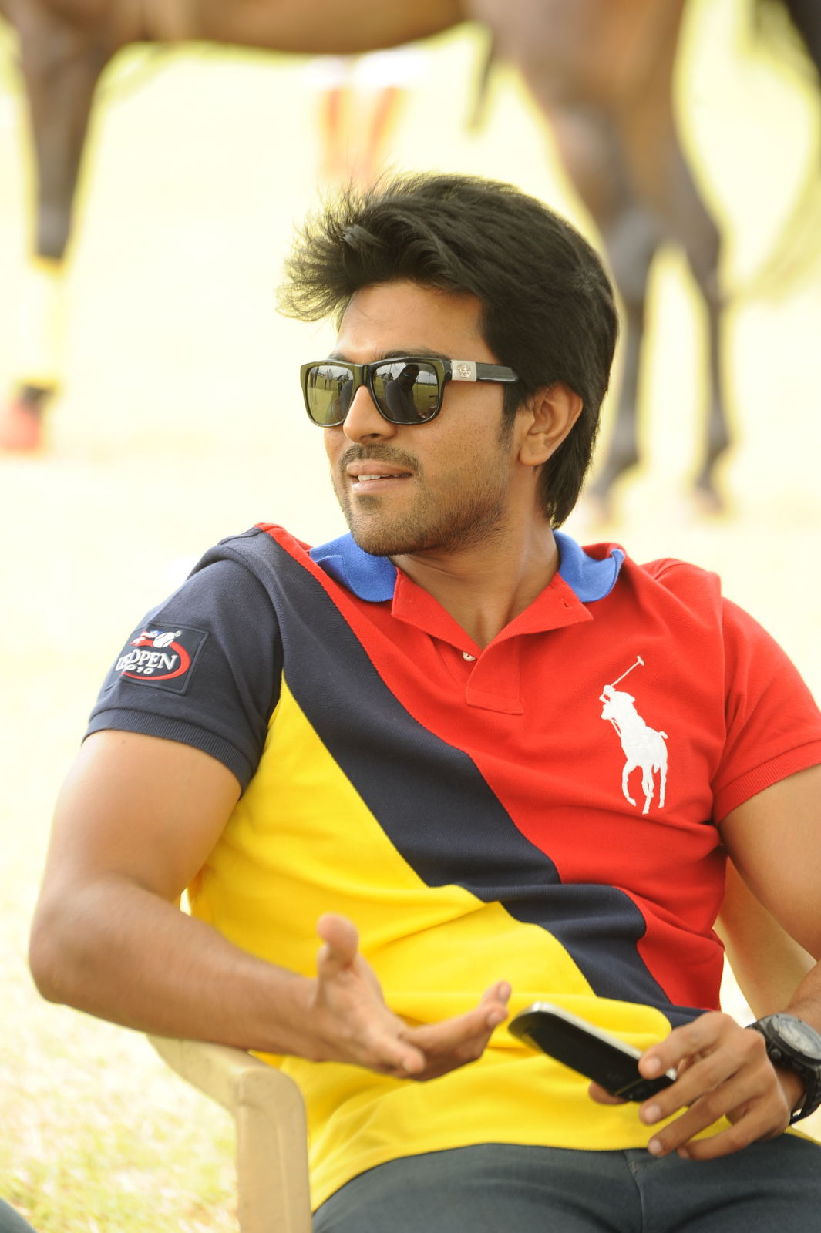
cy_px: 616
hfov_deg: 7.6
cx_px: 410
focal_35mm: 180
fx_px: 6164
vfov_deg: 11.4
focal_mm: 180
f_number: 5.6
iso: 400
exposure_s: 1/125
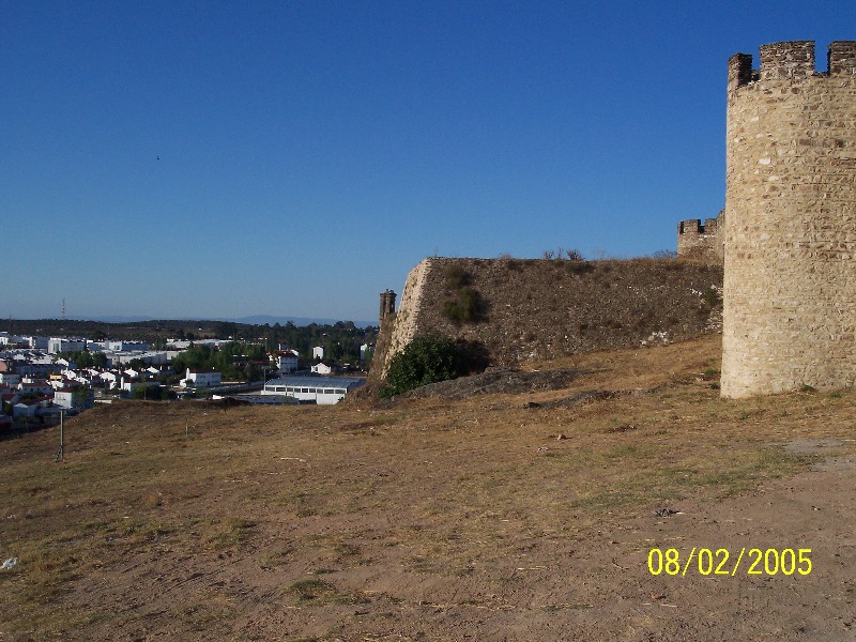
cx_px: 428
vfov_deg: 37.7
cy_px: 321
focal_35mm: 38
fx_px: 940
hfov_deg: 49.0
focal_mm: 8
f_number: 4.8
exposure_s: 1/1000
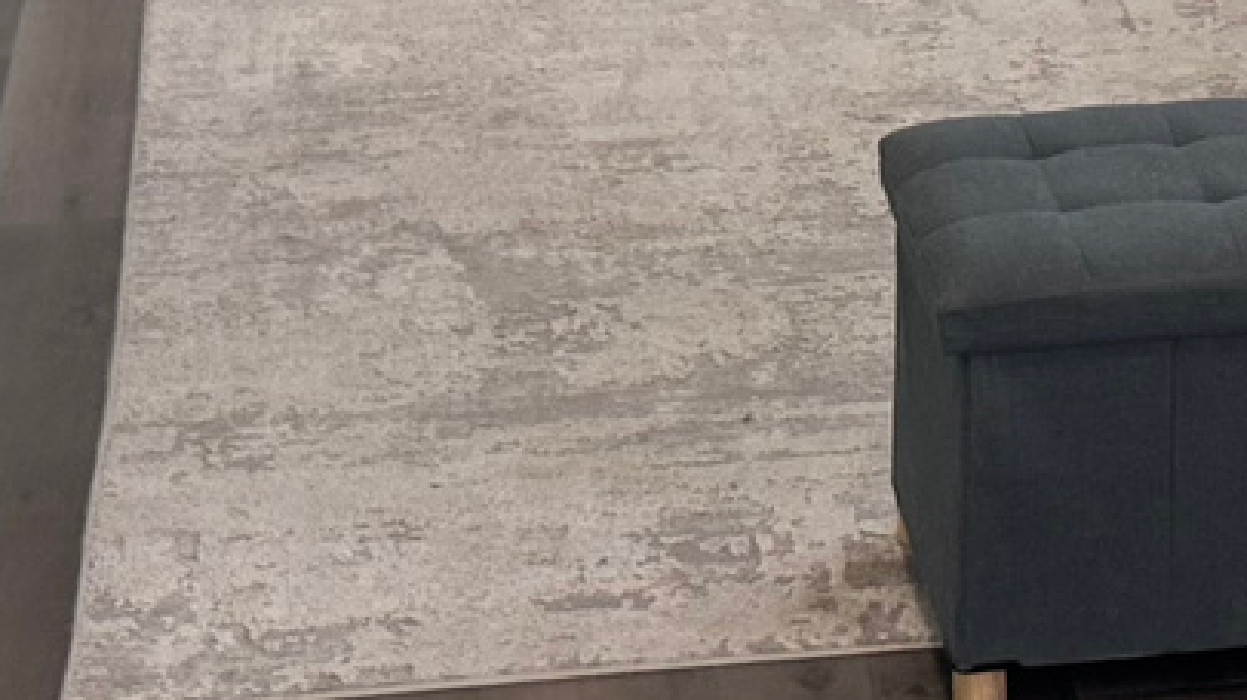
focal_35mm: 132
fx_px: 4363
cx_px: 1195
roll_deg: -0.6
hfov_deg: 16.0
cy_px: -663
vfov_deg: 8.7
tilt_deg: -10.1
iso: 100
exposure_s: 1/60
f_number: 1.78
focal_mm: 6.76
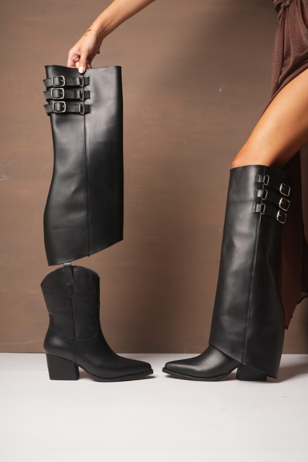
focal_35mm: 50
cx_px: 154
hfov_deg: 27.0
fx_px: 642
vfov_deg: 39.6
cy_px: 231
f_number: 7.1
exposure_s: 1/125
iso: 400
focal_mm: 50
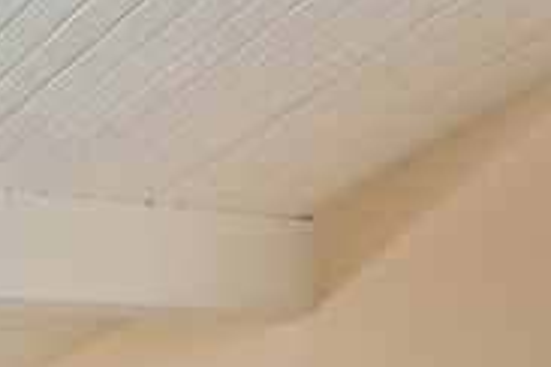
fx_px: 1286
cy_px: 901
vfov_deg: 12.5
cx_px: -313
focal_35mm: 84
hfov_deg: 20.2
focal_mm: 15
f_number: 5.6
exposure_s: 1/200
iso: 400
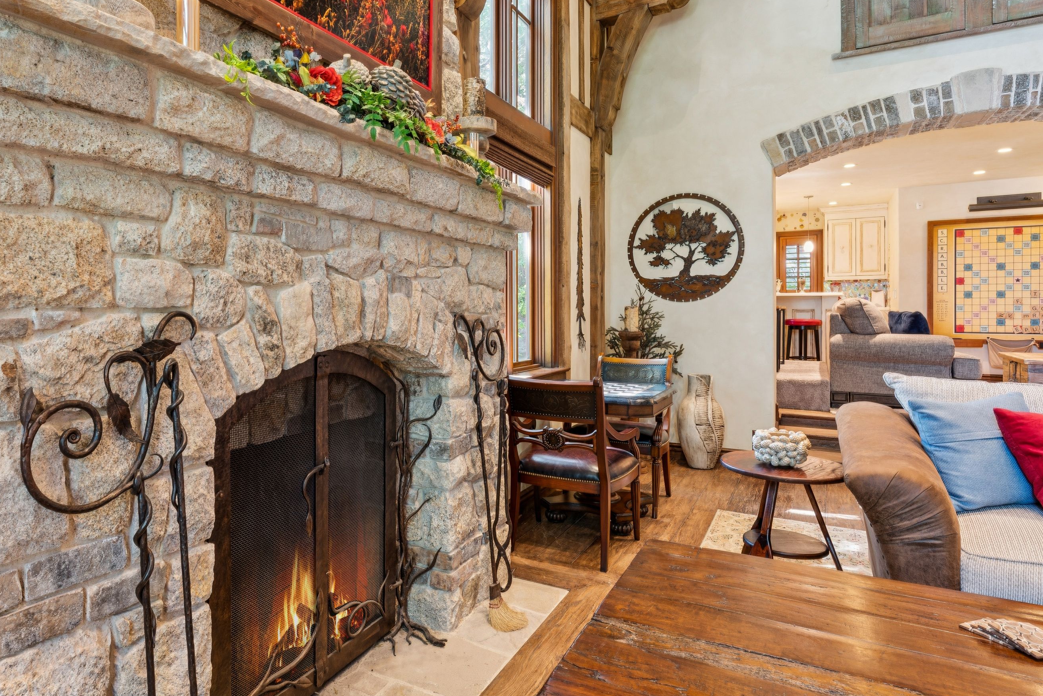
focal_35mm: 22
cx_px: 397
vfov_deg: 56.2
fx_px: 649
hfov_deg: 76.3
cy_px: 308
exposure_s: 5
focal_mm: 16.3
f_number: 13
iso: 100
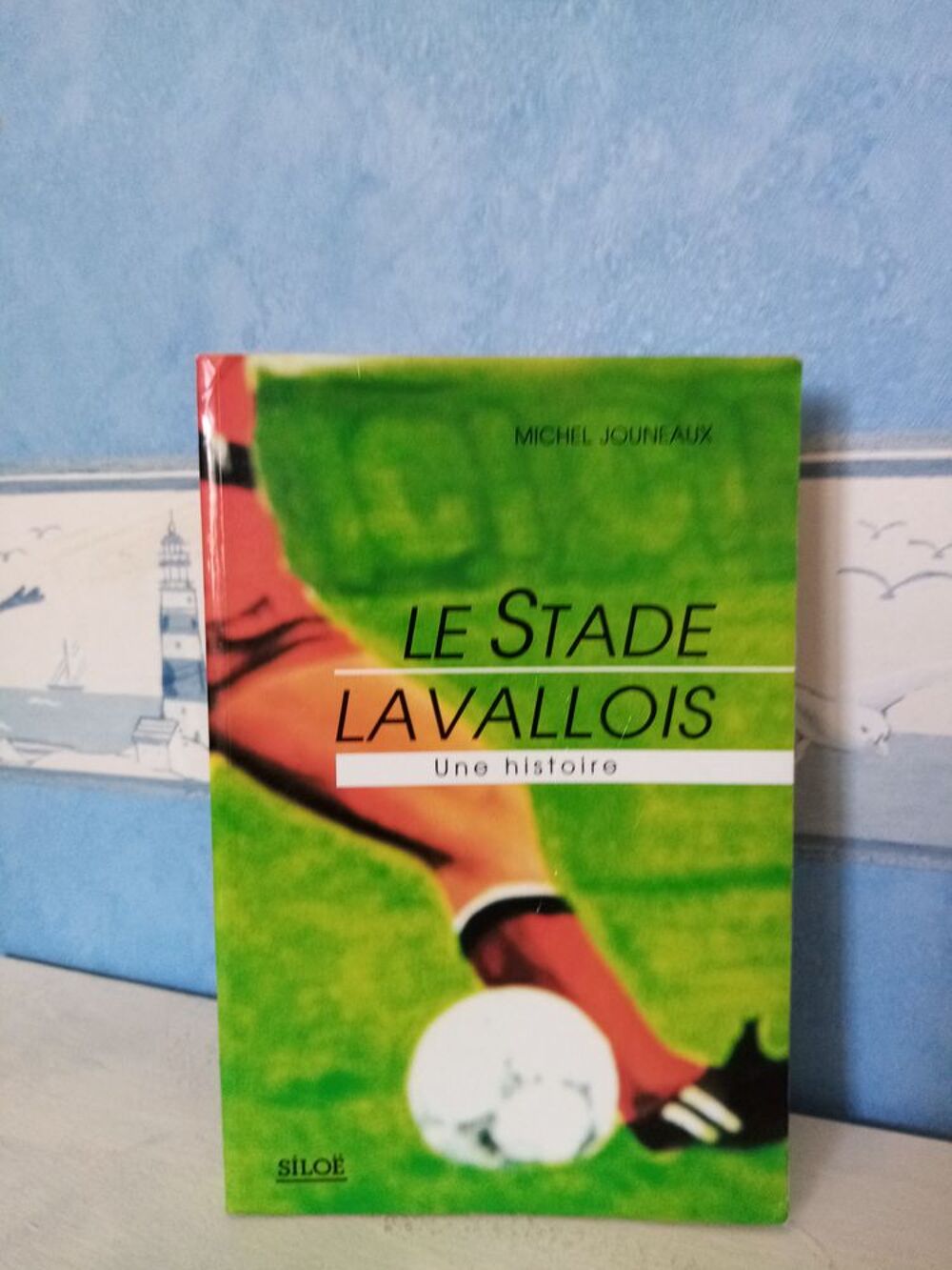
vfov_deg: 67.3
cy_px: 635
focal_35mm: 26
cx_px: 476
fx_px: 953
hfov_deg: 53.1
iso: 209
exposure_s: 1/33.3
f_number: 1.8
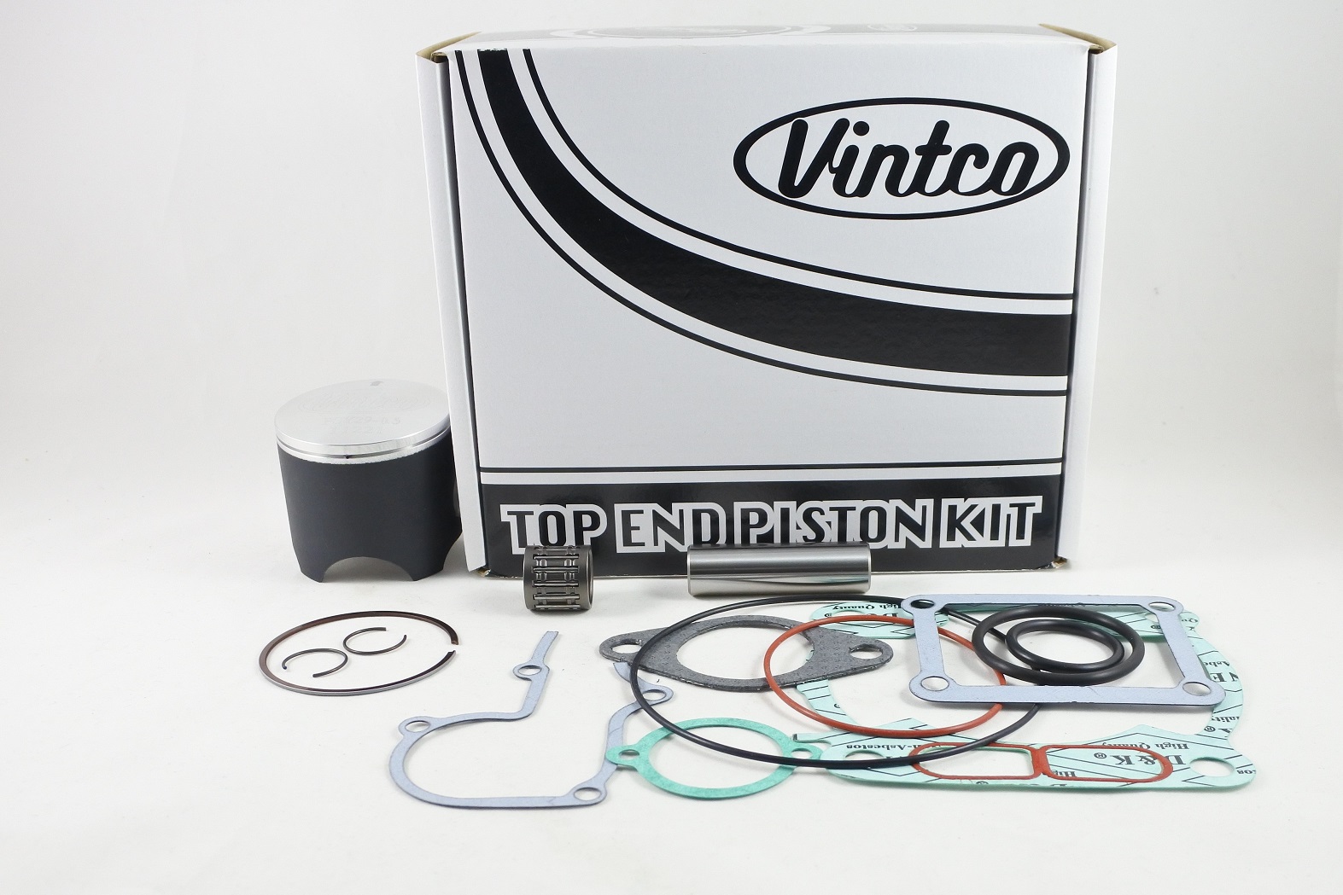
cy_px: 448
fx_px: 1082
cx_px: 672
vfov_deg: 45.0
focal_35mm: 29
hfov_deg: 63.7
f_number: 3.5
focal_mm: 10.9
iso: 500
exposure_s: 1/125
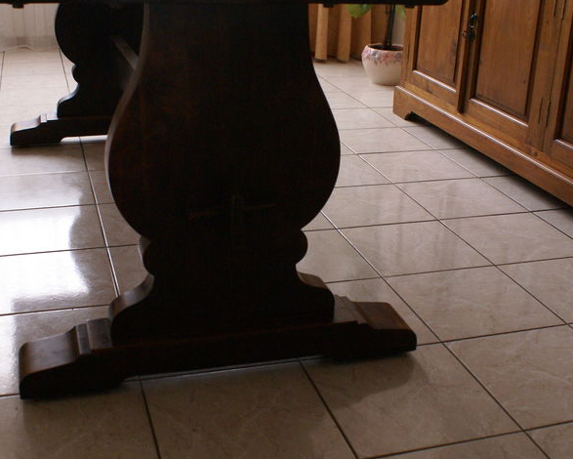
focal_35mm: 48
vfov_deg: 31.5
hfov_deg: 38.8
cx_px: 271
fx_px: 814
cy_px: 230
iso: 400
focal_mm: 20
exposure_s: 1/20
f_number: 4
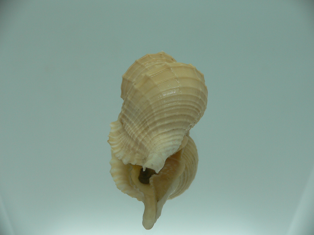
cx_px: 157
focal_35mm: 35
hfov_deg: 52.6
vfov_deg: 40.7
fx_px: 317
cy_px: 118
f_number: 2.8
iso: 80
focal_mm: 4.6
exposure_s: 1/60
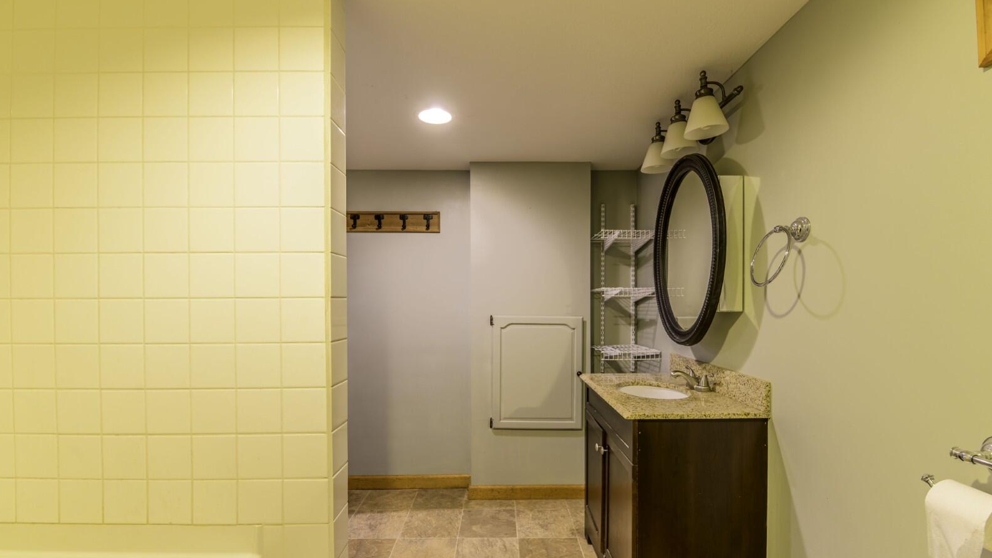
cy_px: 301
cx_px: 497
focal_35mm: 16
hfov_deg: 99.4
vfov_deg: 67.0
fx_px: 421
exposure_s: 1
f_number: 8
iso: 100
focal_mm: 15
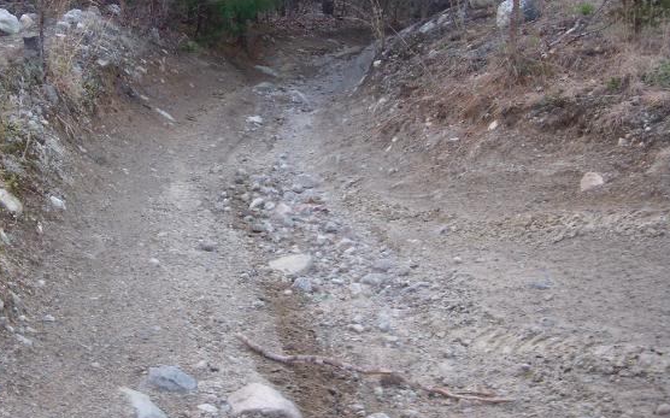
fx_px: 1059
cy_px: 148
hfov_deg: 34.9
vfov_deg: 22.3
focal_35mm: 58
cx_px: 236
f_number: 3.5
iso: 64
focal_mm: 6.4
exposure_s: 1/47.6
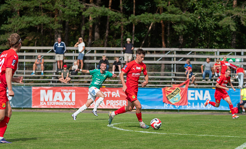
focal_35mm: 241
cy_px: 93
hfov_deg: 8.8
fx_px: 1599
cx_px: 140
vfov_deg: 5.3
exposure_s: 1/1600
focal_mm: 130
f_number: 3.2
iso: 110
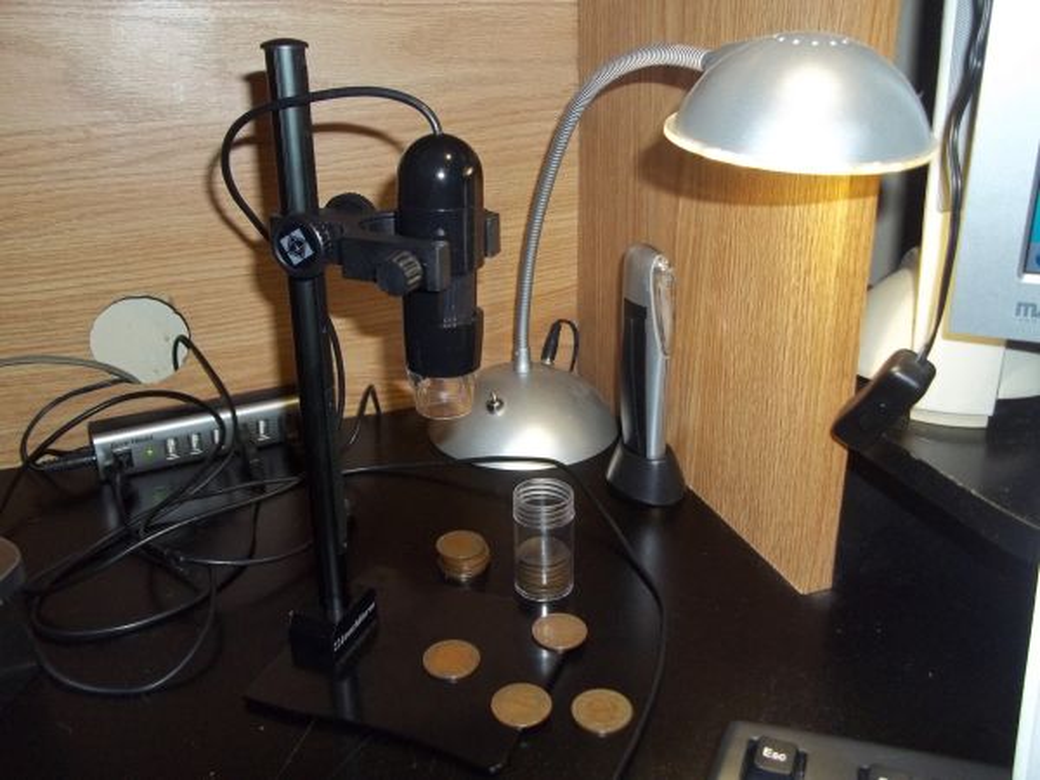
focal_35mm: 32
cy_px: 390
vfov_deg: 44.2
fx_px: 961
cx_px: 520
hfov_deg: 56.8
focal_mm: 5.7
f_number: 2.9
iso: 160
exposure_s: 1/30
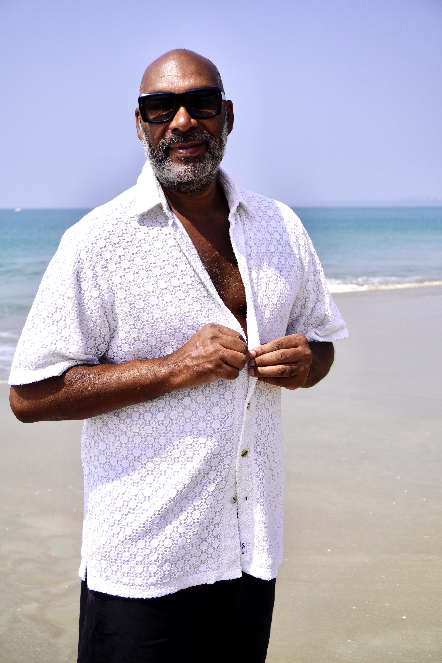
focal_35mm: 51
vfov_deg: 38.9
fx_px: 939
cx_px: 221
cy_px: 332
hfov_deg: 26.5
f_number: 5.6
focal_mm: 34
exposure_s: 1/1000
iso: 100
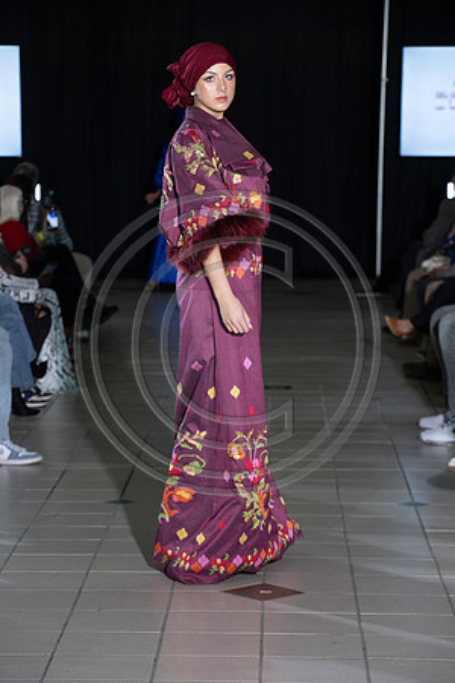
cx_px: 228
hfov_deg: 11.4
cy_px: 342
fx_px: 2275
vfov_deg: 17.1
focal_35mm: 120
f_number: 5.6
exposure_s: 1/160
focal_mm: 120
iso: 1250
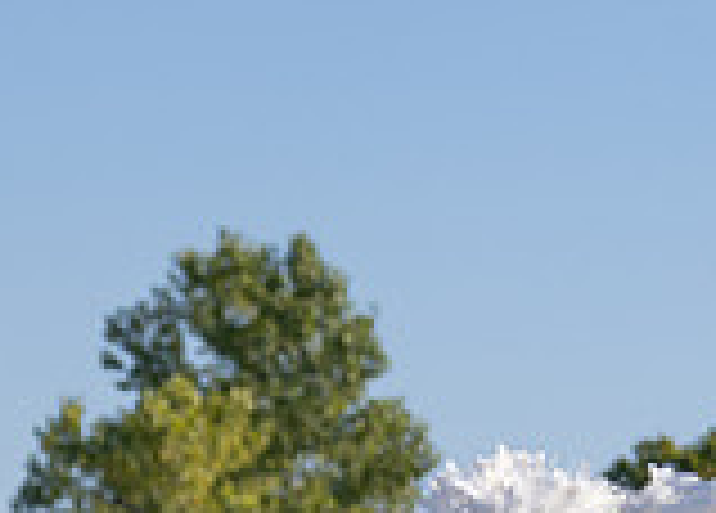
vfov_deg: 5.0
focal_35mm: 286
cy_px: 896
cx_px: -518
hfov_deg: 6.9
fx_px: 5823
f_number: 2.8
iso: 100
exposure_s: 1/2000
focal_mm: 75
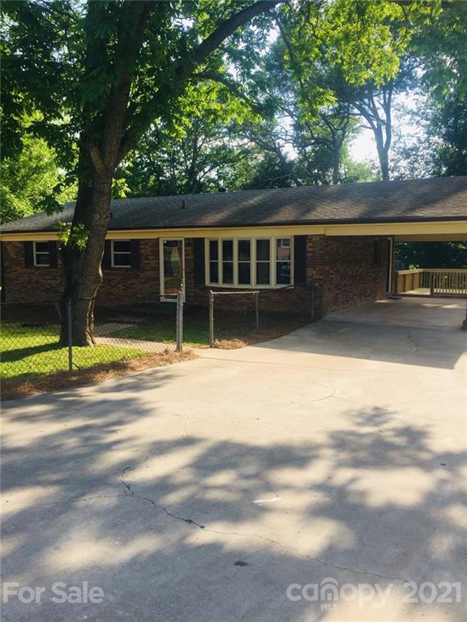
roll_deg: -0.7
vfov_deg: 61.7
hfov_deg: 48.2
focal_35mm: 29
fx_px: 522
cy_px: 311
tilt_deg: -4.2
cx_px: 234
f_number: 2.2
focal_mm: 4.15
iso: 32
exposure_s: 1/1041
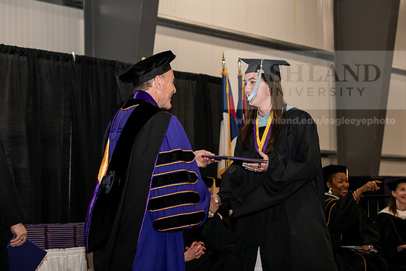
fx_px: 1015
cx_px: 203
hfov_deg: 22.6
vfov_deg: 15.2
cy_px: 136
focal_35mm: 90
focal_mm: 90
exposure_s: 1/200
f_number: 5.6
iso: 1600
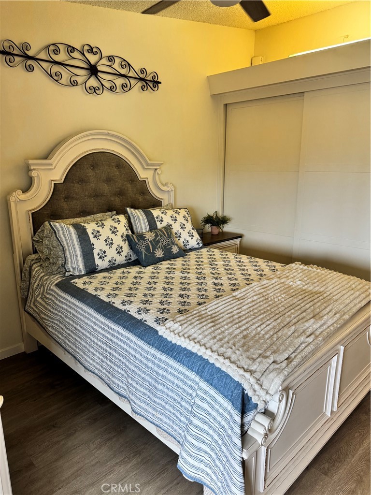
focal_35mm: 24
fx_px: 343
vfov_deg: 71.6
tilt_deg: -13.9
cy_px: 248
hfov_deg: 56.8
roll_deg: +0.4
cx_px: 186
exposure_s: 1/120
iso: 200
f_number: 1.78
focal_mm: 6.76
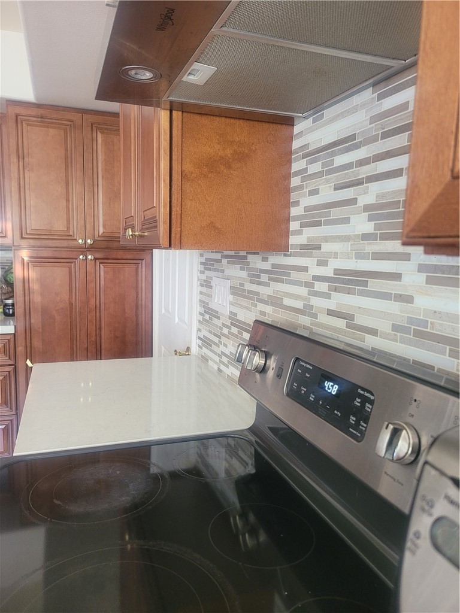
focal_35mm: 26
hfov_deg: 53.1
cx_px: 230
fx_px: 461
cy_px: 306
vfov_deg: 67.3
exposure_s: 1/60
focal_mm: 5.4
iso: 200
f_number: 1.8
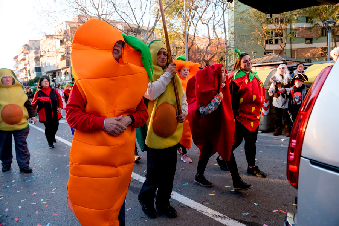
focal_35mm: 24
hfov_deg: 73.7
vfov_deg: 53.1
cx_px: 170
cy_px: 113
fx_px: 226
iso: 800
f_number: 3.6
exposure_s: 1/400
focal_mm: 16
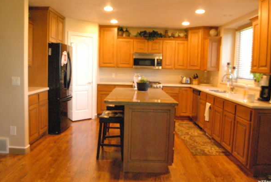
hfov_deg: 63.6
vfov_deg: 45.1
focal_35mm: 29
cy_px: 86
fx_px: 219
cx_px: 129
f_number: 5
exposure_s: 1/100
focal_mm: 18
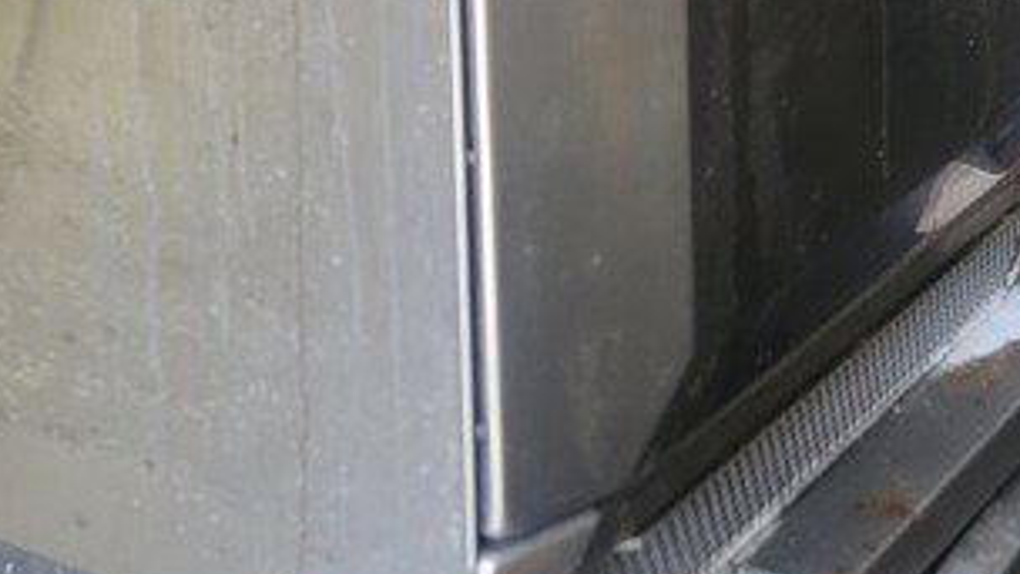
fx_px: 1893
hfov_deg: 28.5
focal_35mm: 70
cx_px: 997
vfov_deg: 15.4
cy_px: -374
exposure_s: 1/34.4
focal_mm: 6.7
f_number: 1.8
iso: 100
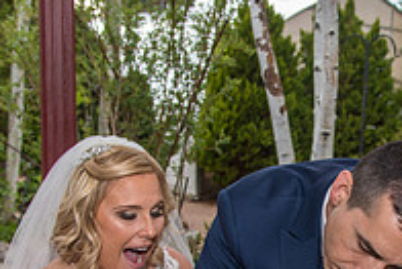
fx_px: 793
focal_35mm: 71
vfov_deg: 18.9
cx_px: 328
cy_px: 241
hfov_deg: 27.8
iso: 400
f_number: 4.5
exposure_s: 1/200
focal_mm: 24
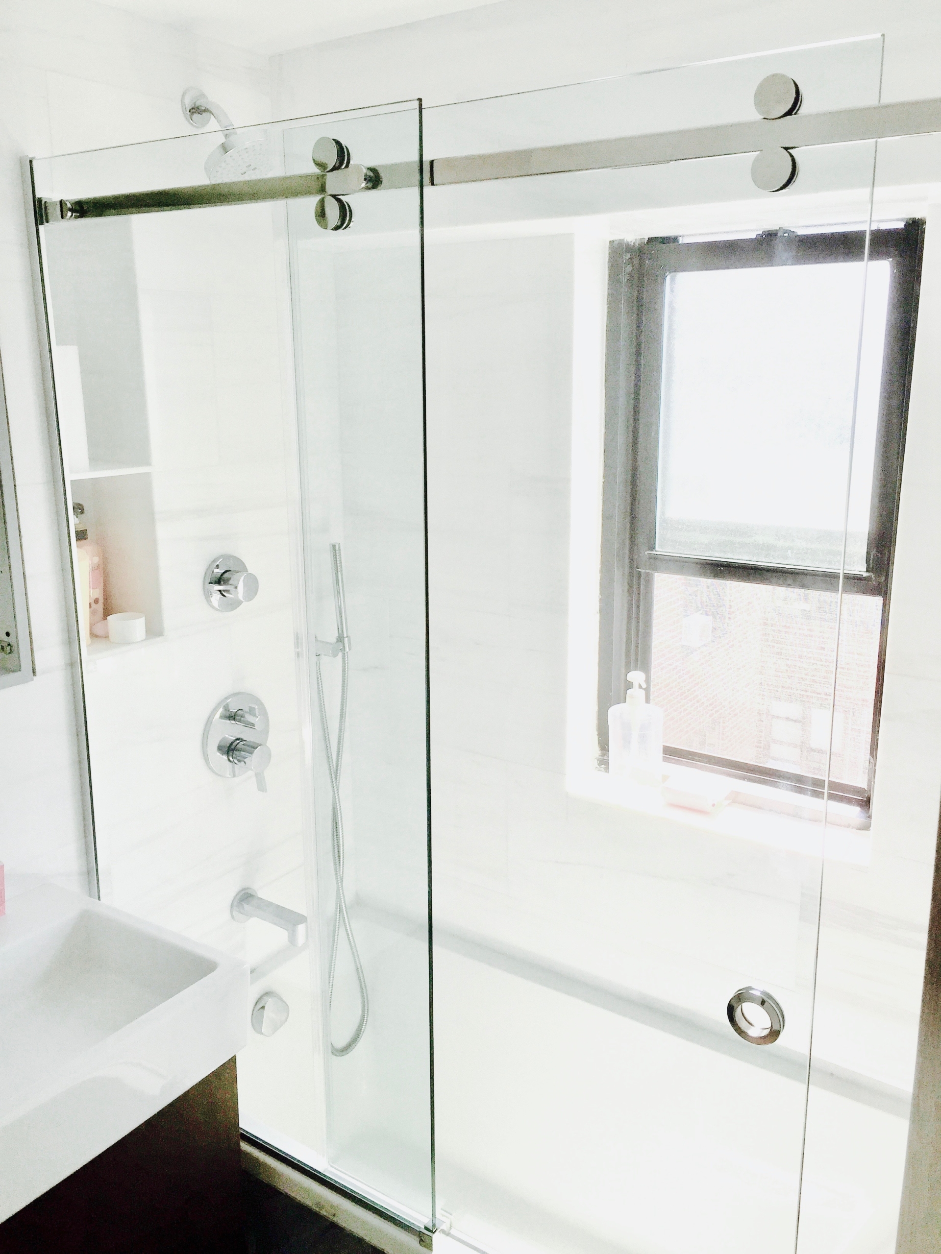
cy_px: 627
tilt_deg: -14.1
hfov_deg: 48.2
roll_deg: +0.5
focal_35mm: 29
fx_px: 1051
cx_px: 470
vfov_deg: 61.7
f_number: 2.2
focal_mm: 4.15
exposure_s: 1/243
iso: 32
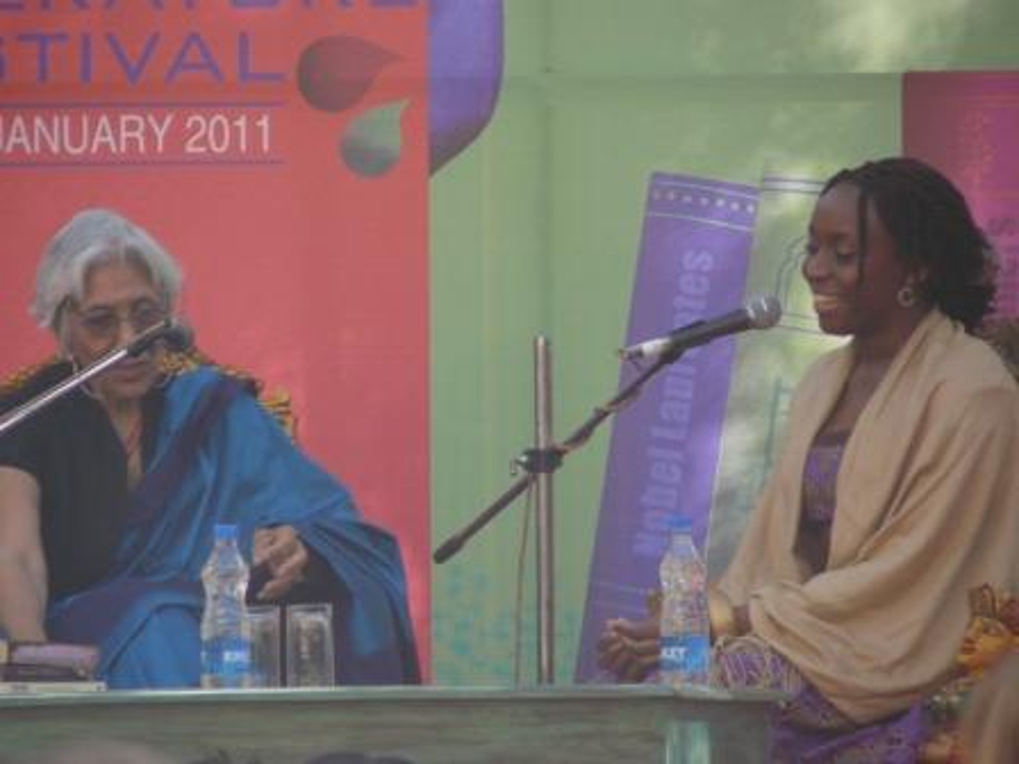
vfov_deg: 3.4
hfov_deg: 4.6
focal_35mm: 432
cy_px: 382
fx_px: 12717
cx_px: 510
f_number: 3.3
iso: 100
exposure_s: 1/60
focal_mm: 72
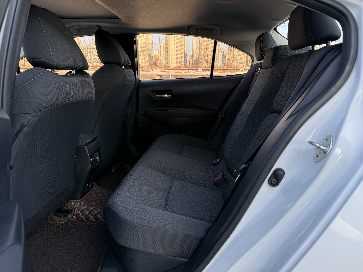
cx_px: 182
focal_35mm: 24
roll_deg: +0.3
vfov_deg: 56.8
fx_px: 252
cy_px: 136
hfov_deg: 71.6
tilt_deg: -14.3
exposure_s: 1/440
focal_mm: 6.76
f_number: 1.78
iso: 80
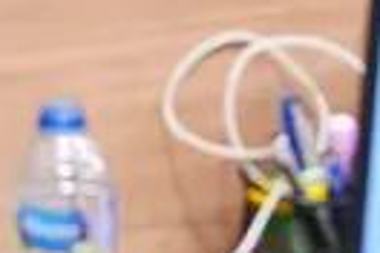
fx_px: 2871
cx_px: -161
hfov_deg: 7.5
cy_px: -316
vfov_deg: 4.9
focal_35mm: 272
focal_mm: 40
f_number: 3.5
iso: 5000
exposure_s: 1/200
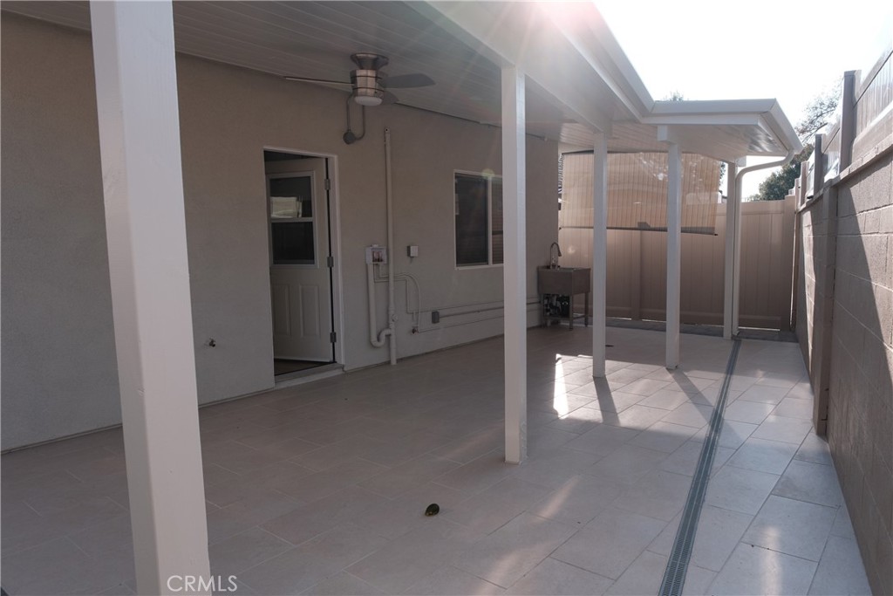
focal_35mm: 24
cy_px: 298
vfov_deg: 53.1
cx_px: 446
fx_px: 595
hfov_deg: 73.7
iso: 320
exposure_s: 1/550
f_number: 5.6
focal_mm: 16
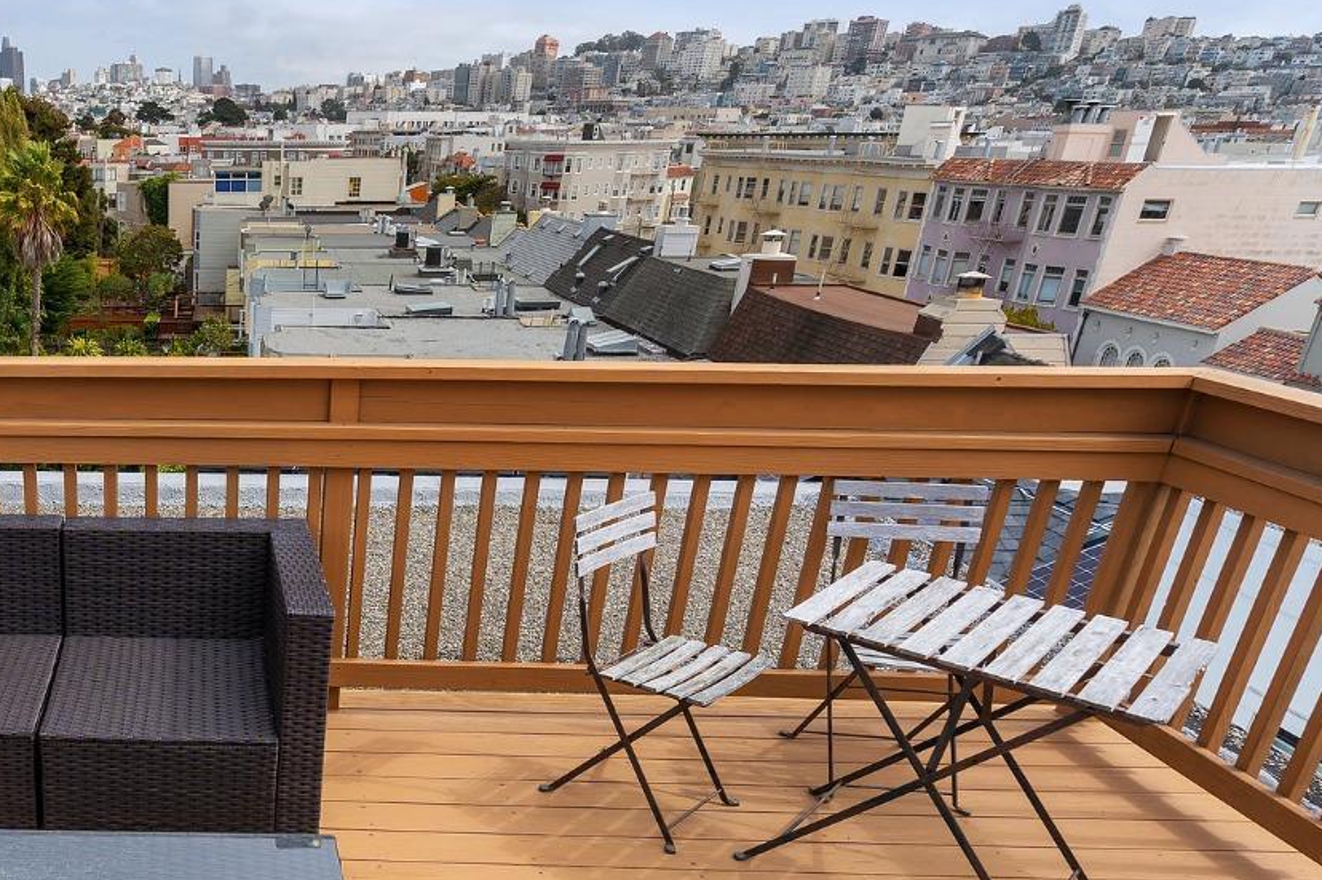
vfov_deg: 44.3
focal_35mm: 29
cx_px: 133
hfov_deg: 55.3
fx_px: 1064
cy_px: 585
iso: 200
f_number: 5.6
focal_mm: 16
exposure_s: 1/640
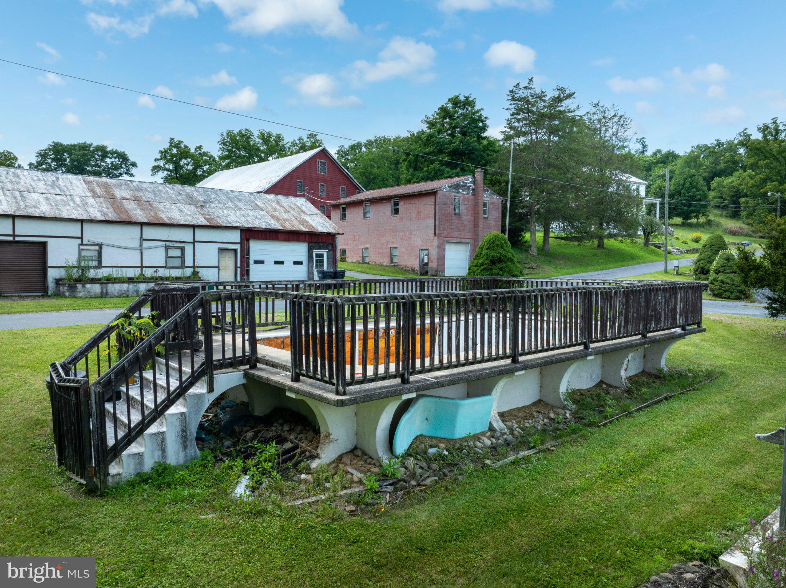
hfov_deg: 71.6
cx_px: 393
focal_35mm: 24
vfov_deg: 56.8
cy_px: 294
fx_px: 545
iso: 100
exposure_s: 1/240
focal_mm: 12.29
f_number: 7.1
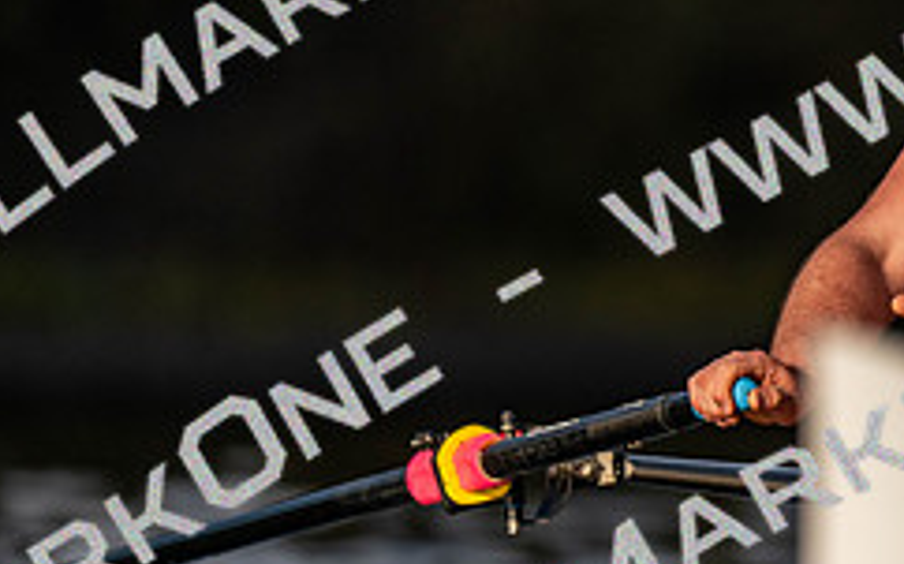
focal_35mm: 1465
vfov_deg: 0.9
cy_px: 267
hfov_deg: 1.4
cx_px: 1065
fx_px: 36076
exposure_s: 1/2500
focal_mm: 600
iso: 320
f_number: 4
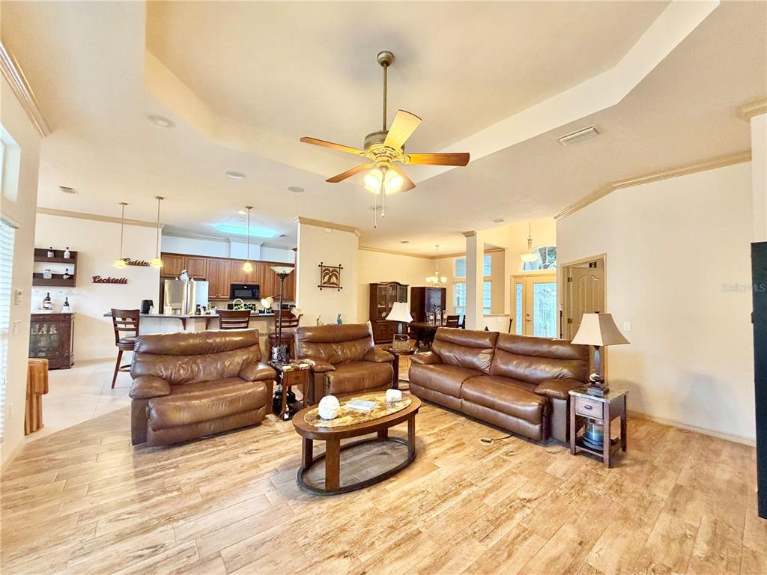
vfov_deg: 85.7
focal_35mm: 14
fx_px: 310
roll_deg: -0.3
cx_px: 384
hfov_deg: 102.1
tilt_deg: +0.4
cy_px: 288
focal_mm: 2.22
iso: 400
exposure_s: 1/60
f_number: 2.2
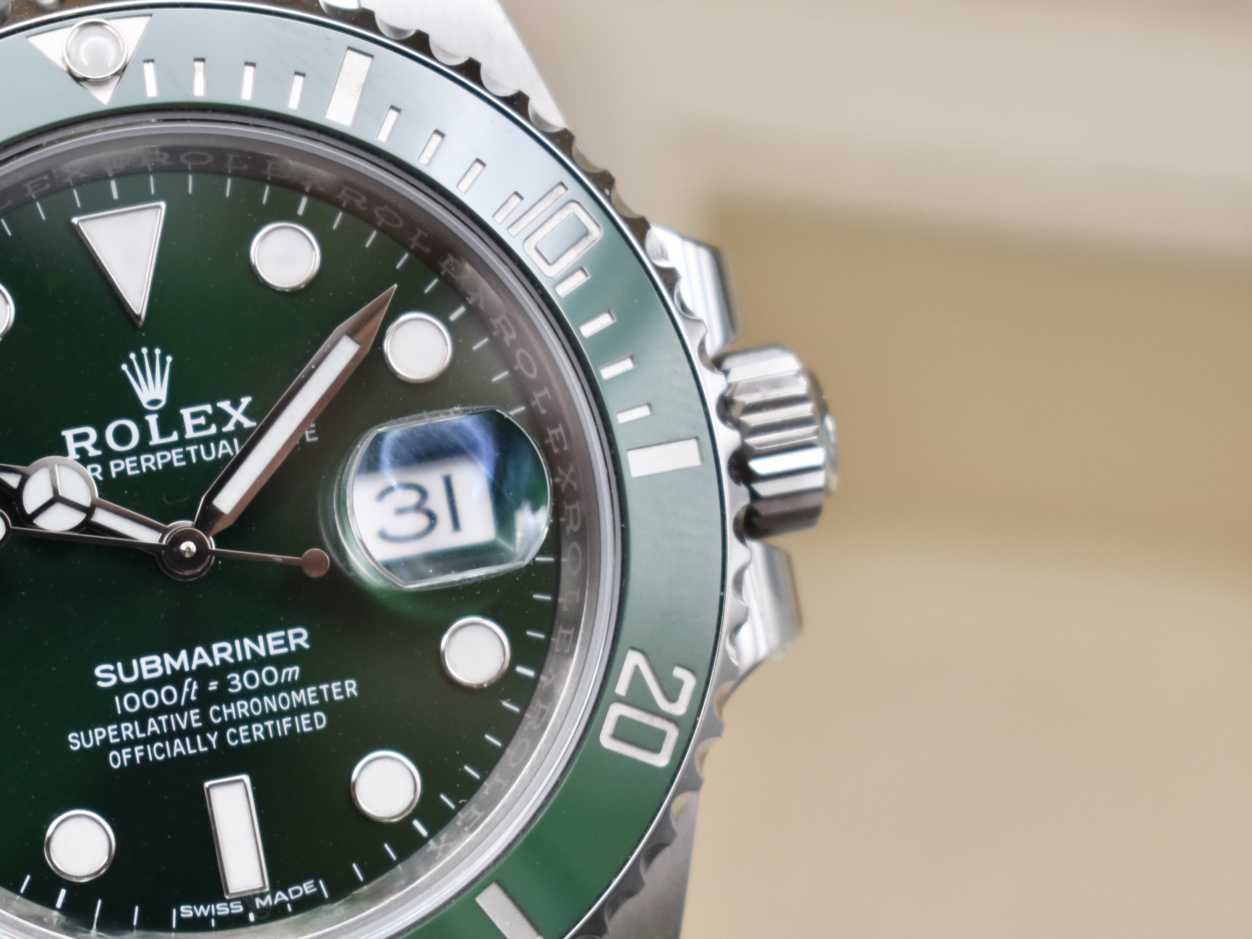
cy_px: 557
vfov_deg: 12.5
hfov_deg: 16.4
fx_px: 4300
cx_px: 212
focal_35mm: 119
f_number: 5.6
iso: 400
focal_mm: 45
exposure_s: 1/125
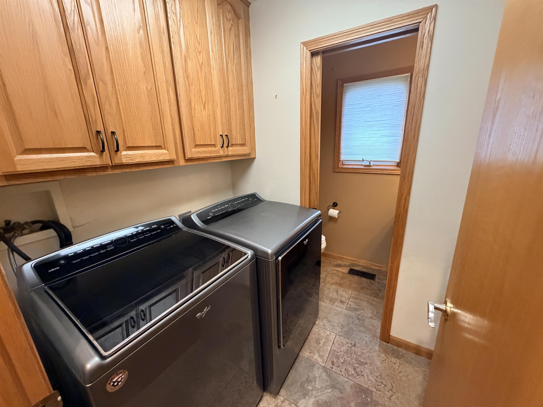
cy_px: 204
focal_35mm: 14
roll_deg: +2.5
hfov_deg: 102.1
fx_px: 220
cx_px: 272
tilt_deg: -14.9
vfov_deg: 85.7
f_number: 2.2
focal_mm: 2.22
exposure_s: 1/60
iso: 640
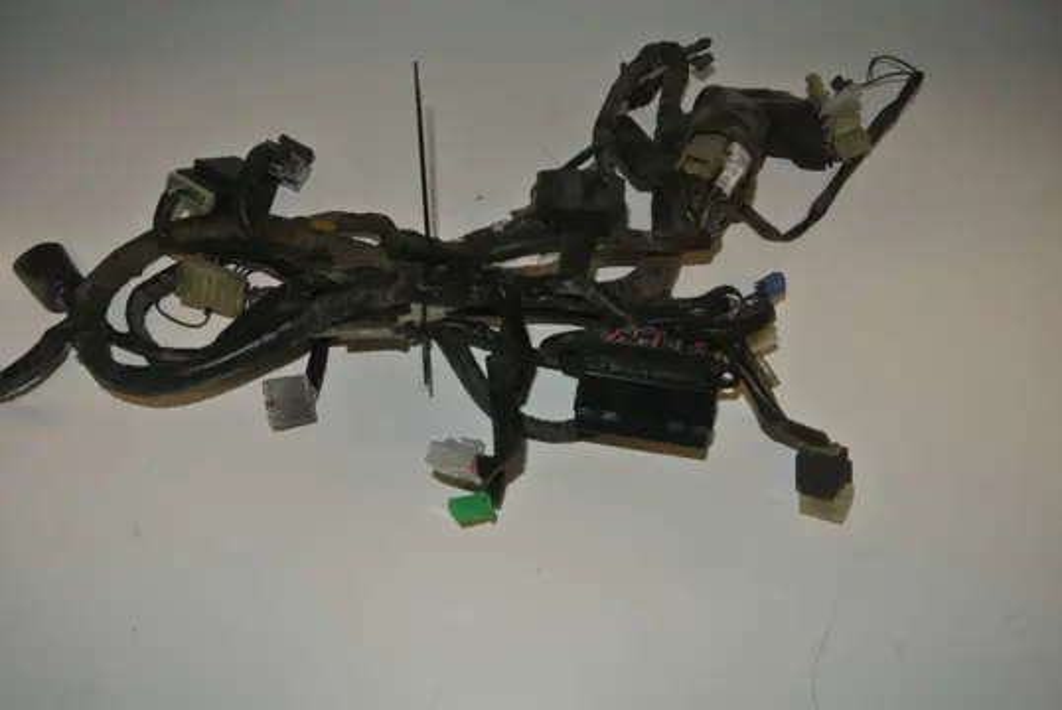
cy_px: 355
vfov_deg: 45.1
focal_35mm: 29
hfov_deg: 63.6
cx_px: 531
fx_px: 856
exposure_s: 1/60
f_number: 3.5
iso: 200
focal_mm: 11
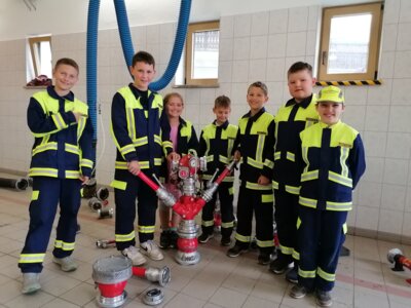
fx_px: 321
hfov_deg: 65.3
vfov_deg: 51.4
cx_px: 206
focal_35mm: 27
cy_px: 154
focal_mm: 4.75
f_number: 1.8
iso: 500
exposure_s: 1/120
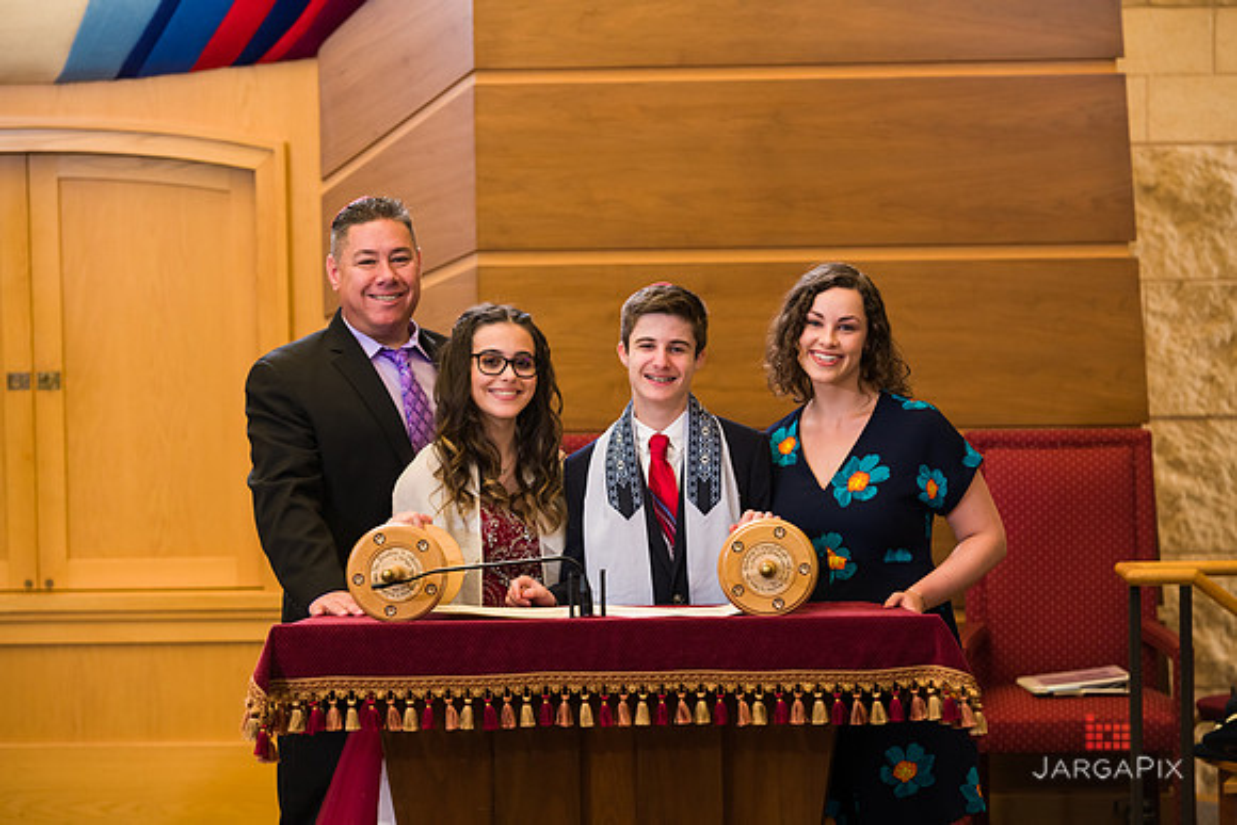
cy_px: 412
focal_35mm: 135
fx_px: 4640
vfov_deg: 10.2
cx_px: 618
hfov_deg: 15.2
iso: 1000
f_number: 5.6
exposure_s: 1/200
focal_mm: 135
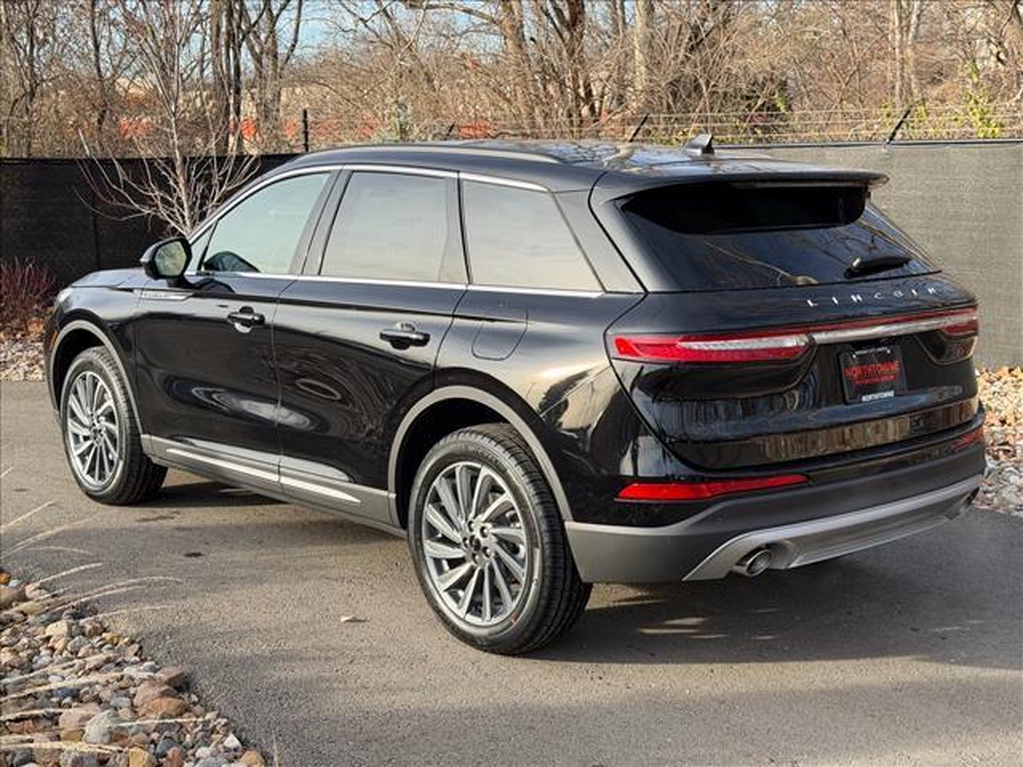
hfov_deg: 39.7
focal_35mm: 48
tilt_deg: -11.4
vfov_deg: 30.3
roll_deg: +2.8
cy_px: 384
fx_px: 1419
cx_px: 512
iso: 64
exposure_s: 1/1013
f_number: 1.78
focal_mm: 6.76
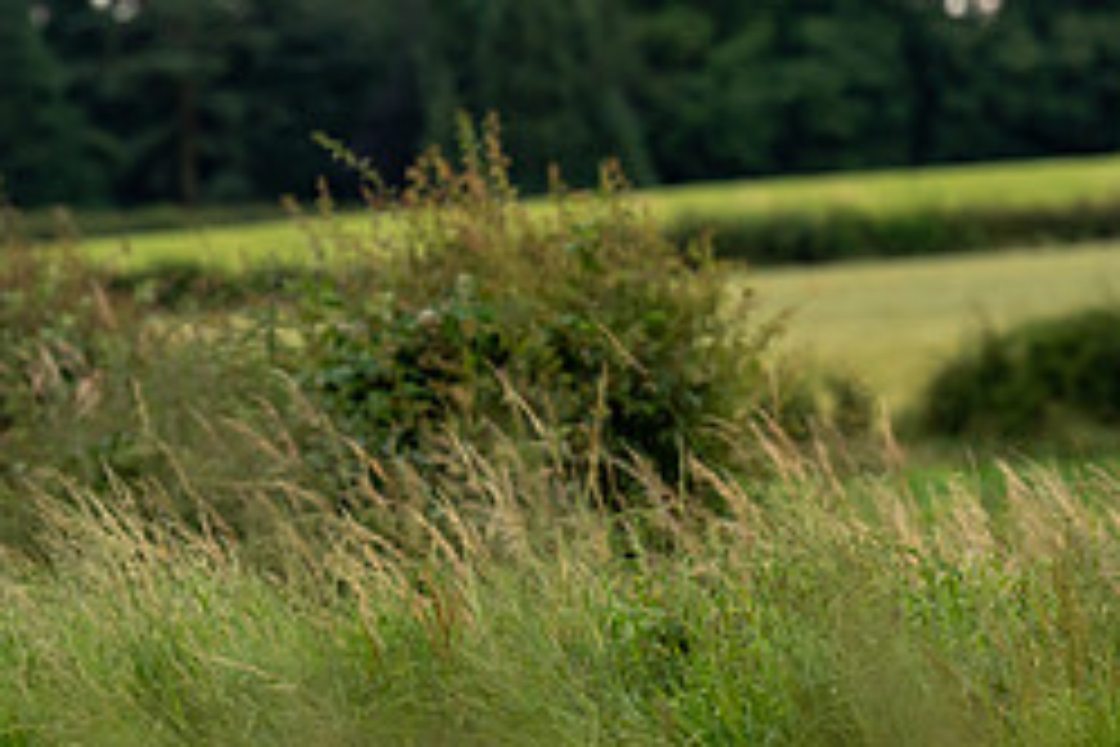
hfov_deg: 4.1
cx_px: -178
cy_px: 436
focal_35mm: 505
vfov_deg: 2.7
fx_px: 15710
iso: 500
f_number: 3.2
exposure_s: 1/800
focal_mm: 145
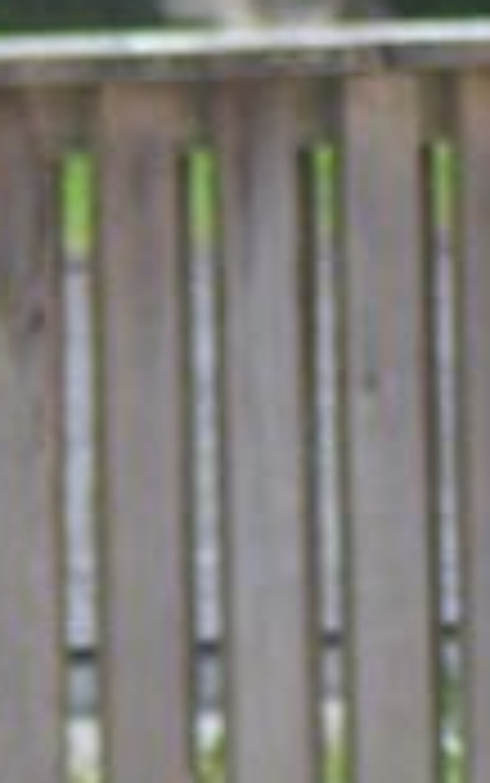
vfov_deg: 2.8
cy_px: 250
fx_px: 15743
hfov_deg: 1.8
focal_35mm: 738
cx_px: -1142
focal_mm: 82
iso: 200
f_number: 4
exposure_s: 1/1250
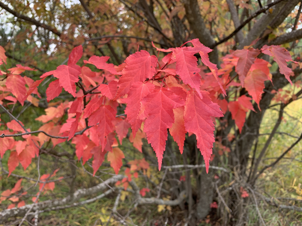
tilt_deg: -7.6
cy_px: 114
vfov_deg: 51.4
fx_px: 236
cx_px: 152
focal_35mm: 27
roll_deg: -0.2
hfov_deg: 65.3
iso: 32
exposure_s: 1/121
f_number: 1.8
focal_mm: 4.25
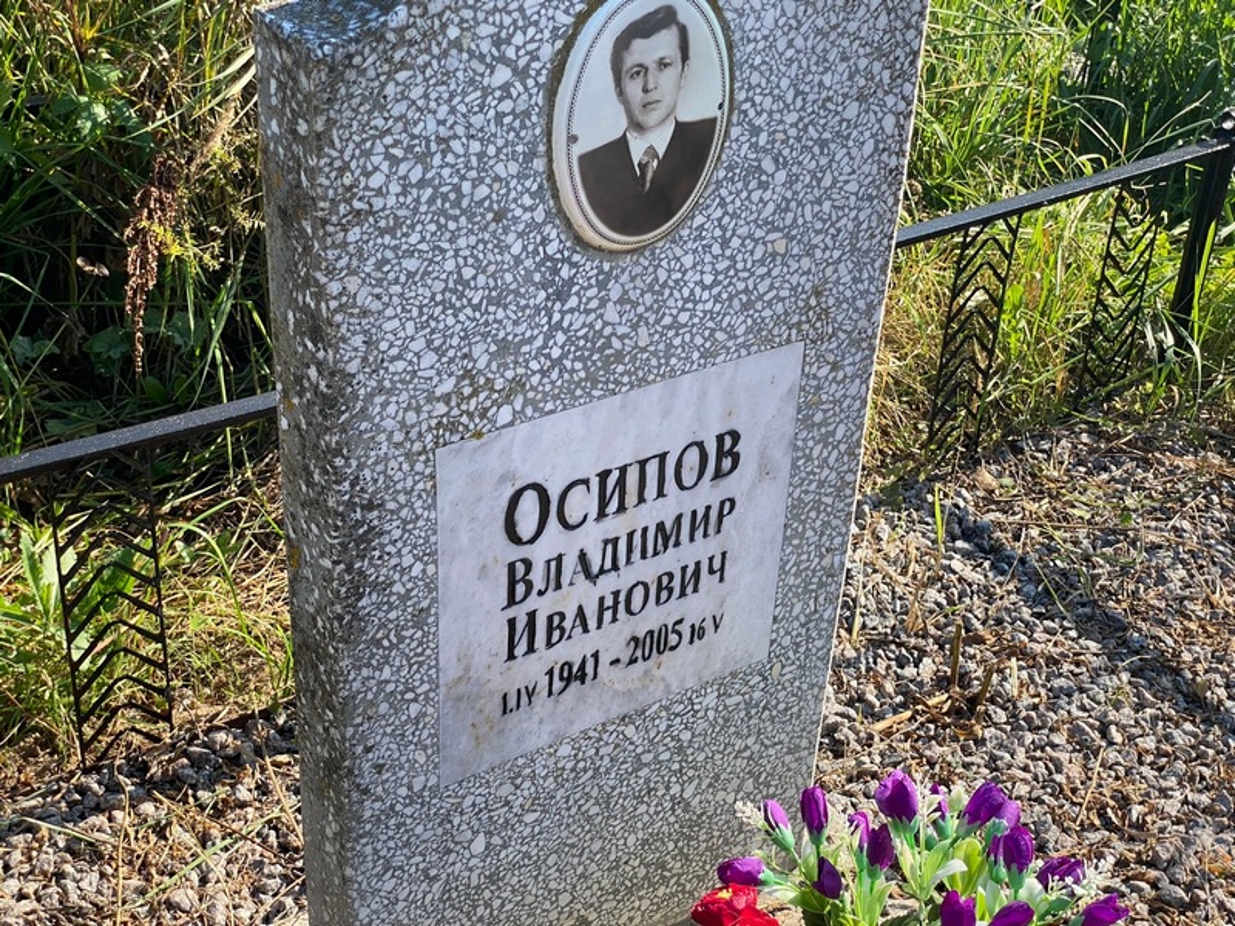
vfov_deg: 28.0
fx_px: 1855
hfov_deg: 36.8
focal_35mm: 52
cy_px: 463
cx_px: 618
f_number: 2
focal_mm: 6
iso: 20
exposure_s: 1/461
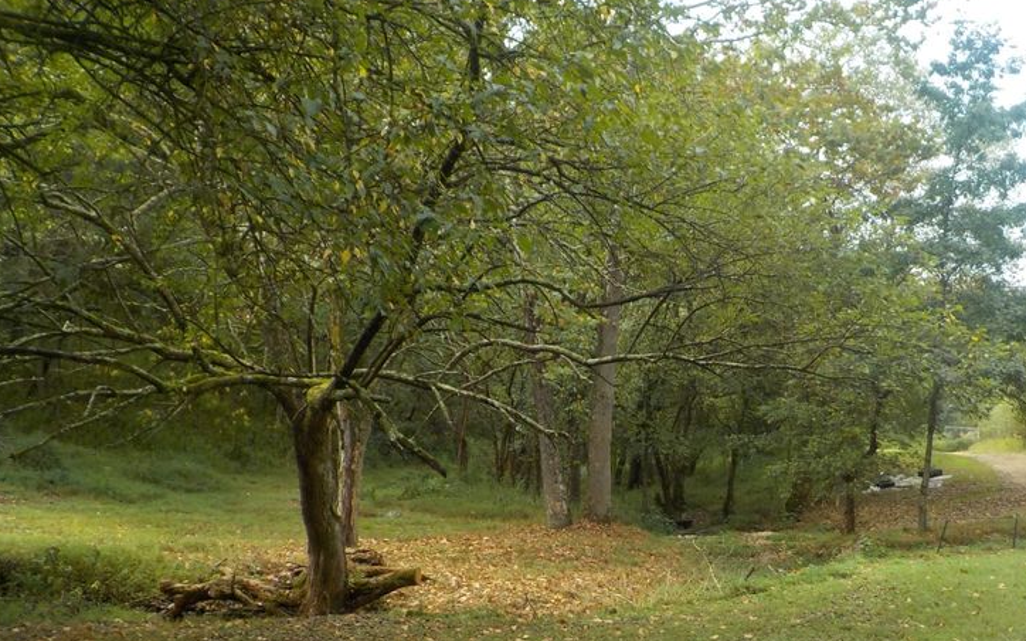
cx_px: 650
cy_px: 501
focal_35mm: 45
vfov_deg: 28.1
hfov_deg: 44.0
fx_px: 1258
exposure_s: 1/250
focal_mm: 4.1
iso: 125
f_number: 3.3
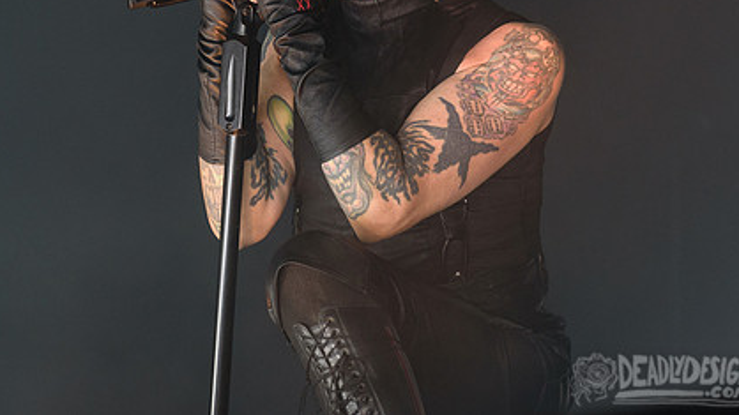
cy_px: -17
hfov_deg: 16.5
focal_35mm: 130
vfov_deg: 9.3
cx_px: 225
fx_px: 2547
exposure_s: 1/800
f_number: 4
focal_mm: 70
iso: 1250
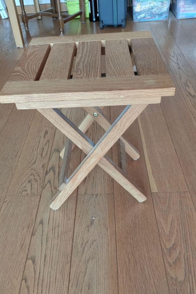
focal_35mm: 31
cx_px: 97
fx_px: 253
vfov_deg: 60.3
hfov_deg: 42.3
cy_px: 147
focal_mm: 4.22
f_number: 1.8
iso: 200
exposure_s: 1/33.3
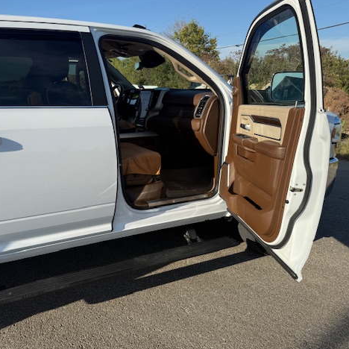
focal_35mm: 29
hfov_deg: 54.4
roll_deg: -0.1
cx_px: 115
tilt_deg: -14.0
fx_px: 331
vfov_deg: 55.6
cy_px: 175
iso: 80
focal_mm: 6.76
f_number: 1.78
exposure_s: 1/3953
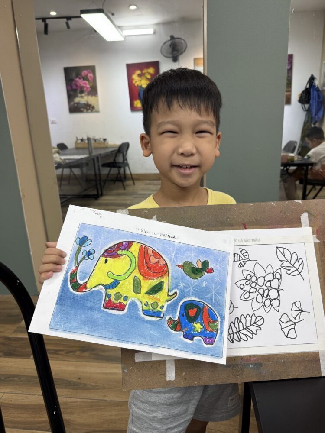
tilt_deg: -16.0
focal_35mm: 24
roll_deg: +1.8
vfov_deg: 71.6
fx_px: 300
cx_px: 162
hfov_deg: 56.8
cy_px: 216
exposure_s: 1/100
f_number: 1.78
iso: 64
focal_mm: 6.76
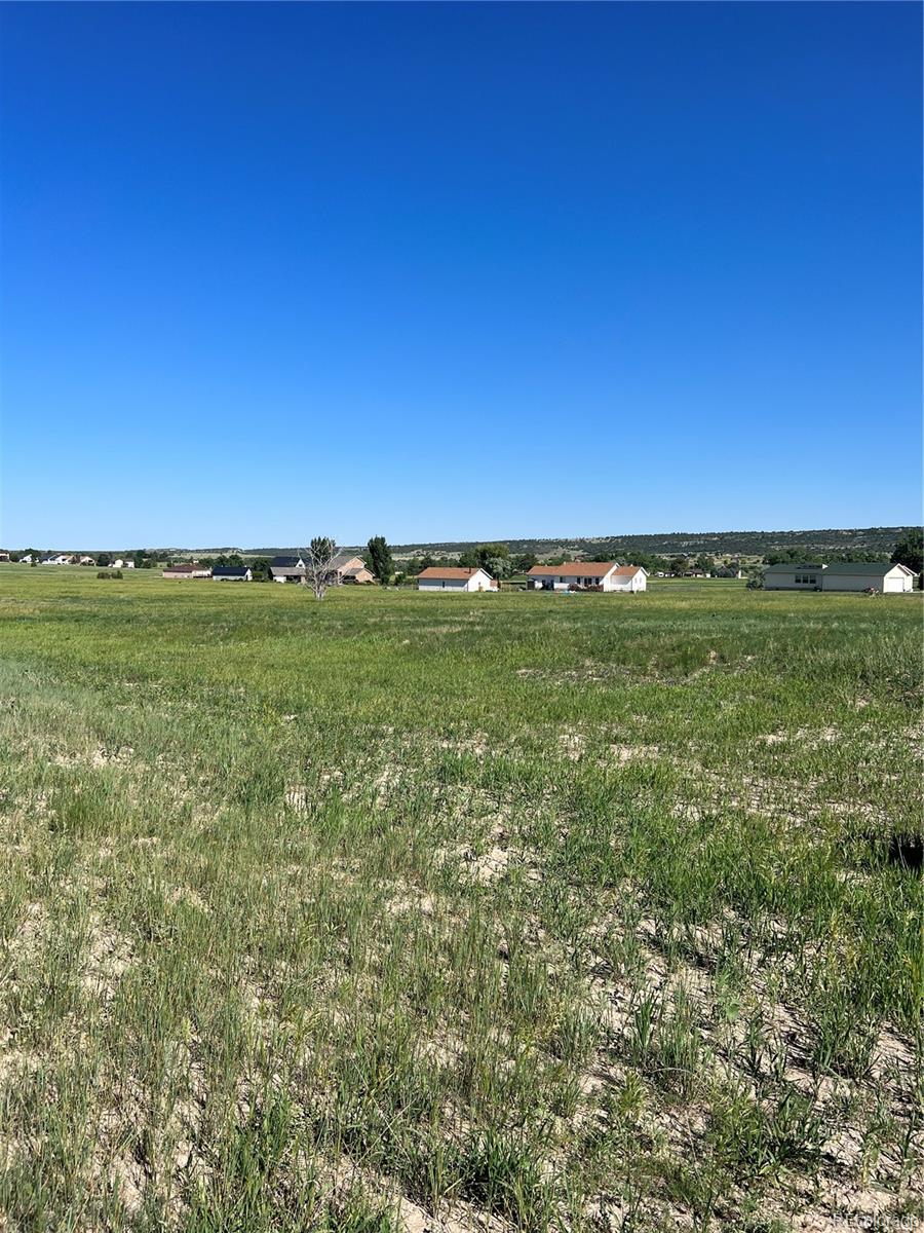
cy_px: 616
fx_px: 925
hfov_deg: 53.1
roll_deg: -1.7
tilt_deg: -2.4
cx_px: 462
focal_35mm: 26
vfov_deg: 67.3
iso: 50
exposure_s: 1/5319
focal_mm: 5.7
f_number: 1.5
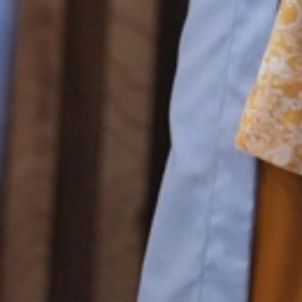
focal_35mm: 955
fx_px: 9426
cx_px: 611
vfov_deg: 1.8
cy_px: -775
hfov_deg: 1.8
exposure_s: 1/160
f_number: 2.8
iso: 5000
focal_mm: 150
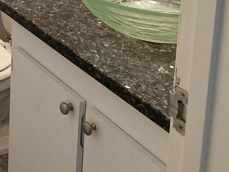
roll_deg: +1.2
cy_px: -88
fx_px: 523
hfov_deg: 21.9
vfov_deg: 16.9
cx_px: -81
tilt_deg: -11.8
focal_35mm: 79
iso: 160
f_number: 1.8
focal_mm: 4.25
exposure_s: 1/60
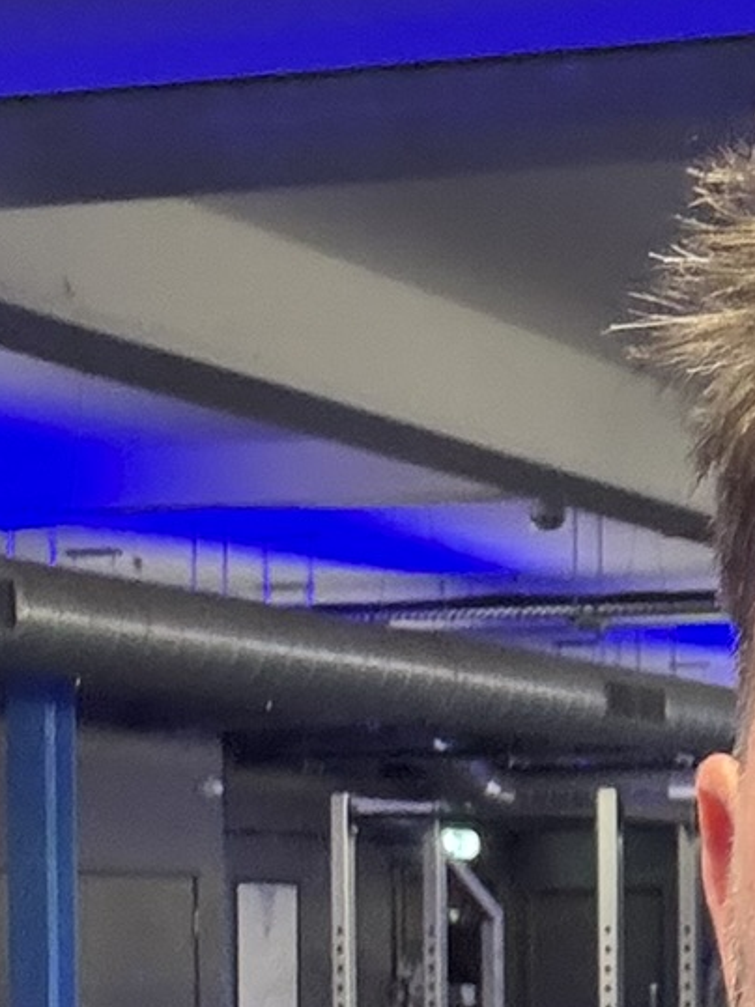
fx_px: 3317
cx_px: 1069
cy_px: 1044
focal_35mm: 114
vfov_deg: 16.8
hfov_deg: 12.5
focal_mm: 2.69
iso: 250
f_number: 1.9
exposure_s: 1/33
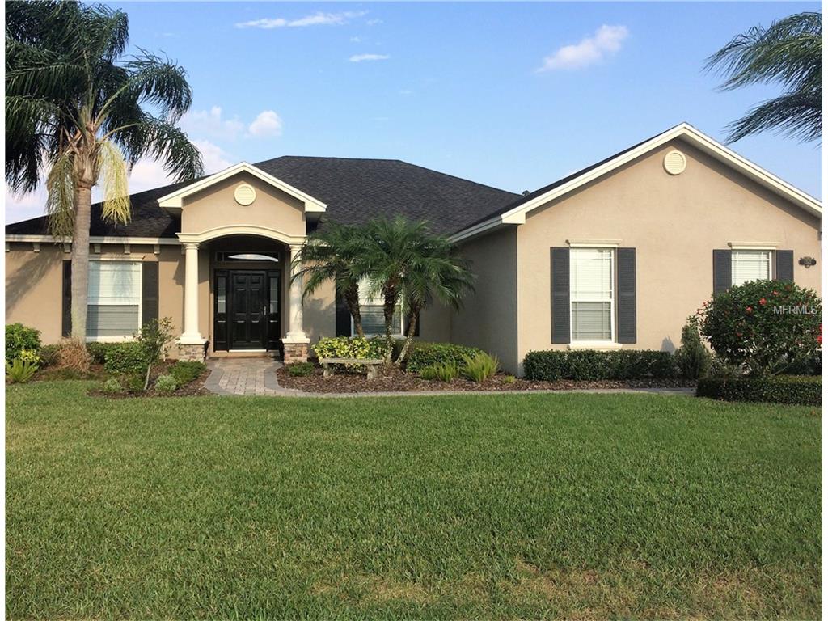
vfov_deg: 48.2
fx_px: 694
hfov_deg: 61.7
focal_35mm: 29
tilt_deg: +0.1
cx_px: 414
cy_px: 310
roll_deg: -0.7
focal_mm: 4.15
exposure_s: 1/1414
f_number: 2.2
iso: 32
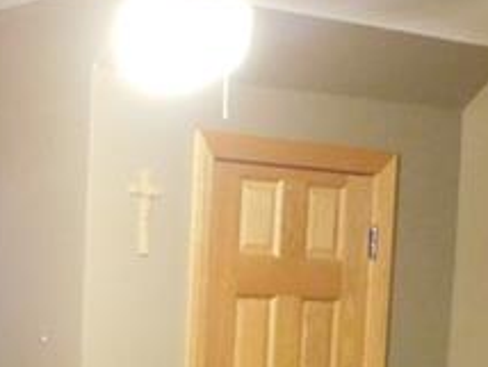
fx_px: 1581
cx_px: -52
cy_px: 547
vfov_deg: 12.6
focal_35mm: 112
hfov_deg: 17.0
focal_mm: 5.3
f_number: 3.2
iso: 800
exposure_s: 1/6
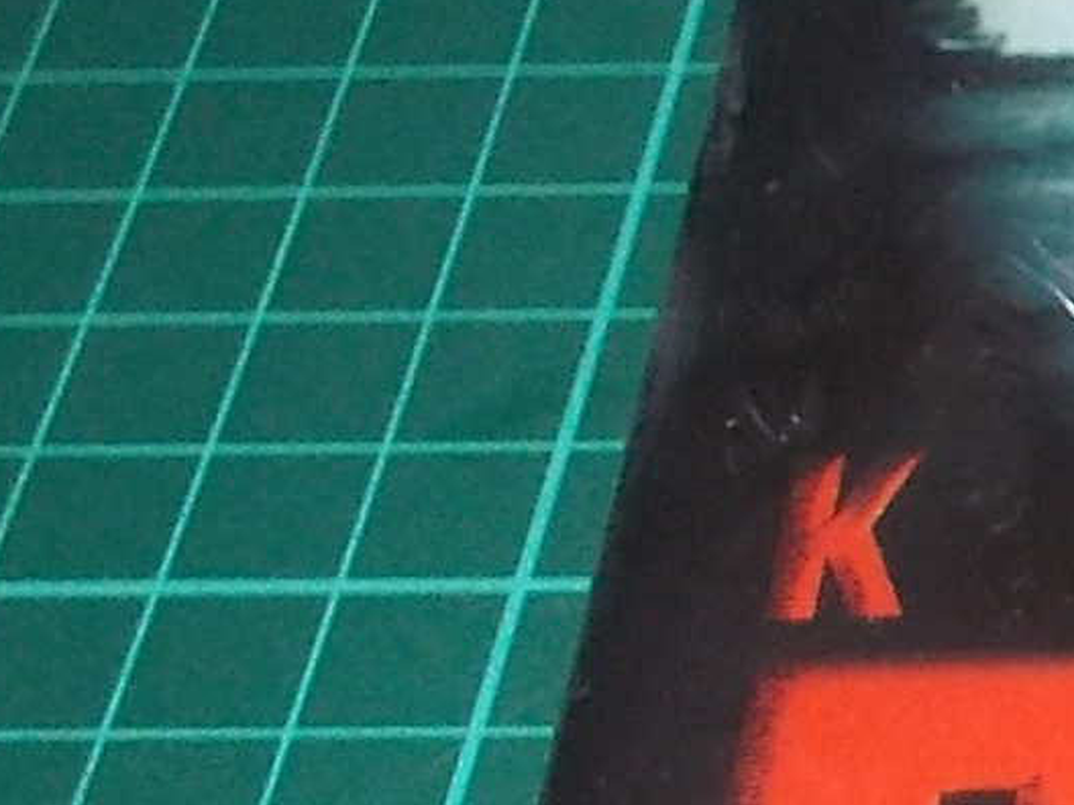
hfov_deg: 13.9
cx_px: 1995
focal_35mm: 125
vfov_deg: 11.8
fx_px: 3877
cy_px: 715
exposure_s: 1/30
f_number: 3.3
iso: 200
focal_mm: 4.1
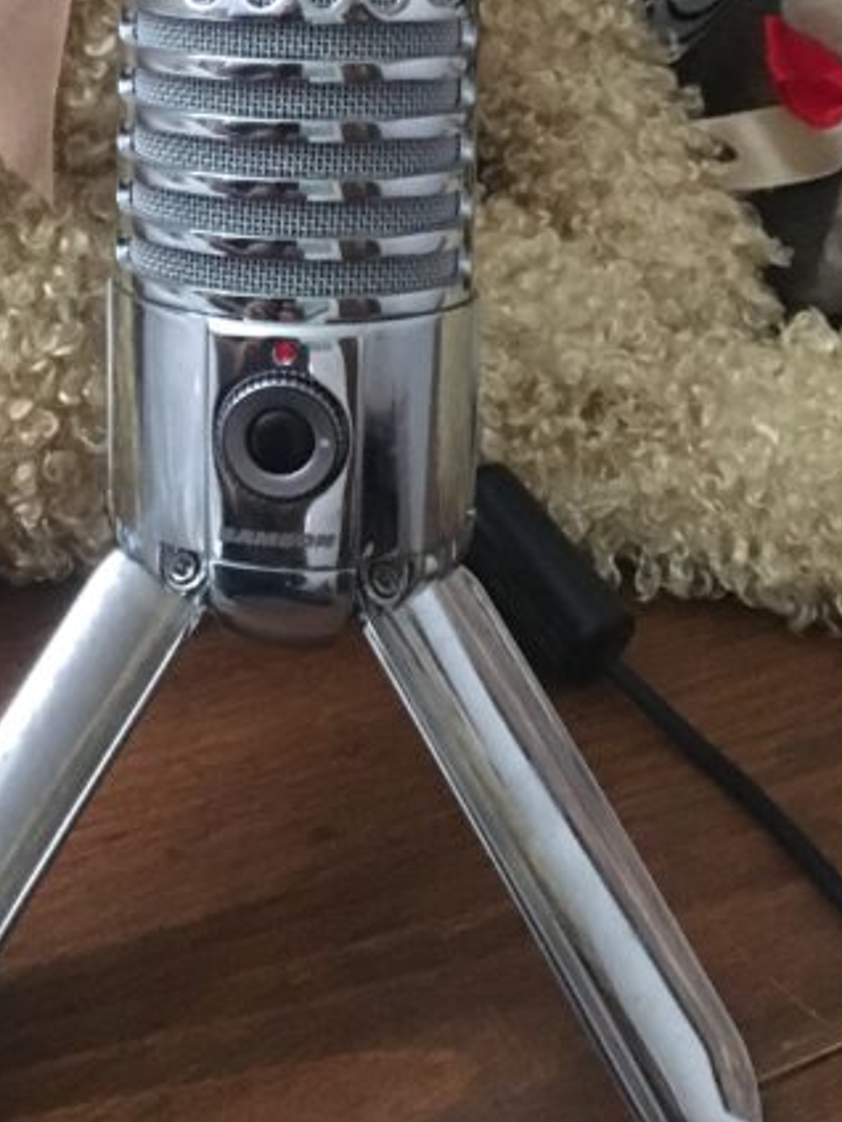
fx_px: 2270
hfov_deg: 20.4
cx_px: 32
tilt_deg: -23.3
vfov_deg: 26.2
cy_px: -19
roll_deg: +2.7
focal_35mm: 70
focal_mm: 4.15
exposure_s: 1/15
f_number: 2.2
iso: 320
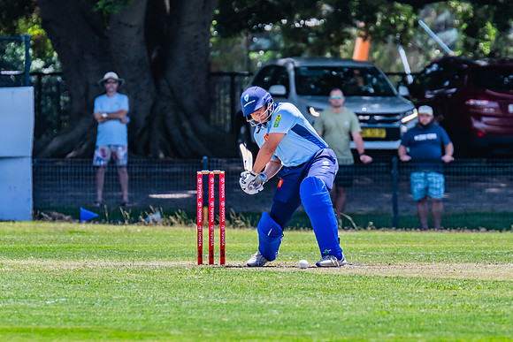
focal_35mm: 778
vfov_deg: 1.8
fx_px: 11084
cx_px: 284
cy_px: 183
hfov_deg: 2.7
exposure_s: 1/1000
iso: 800
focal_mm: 550
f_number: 10
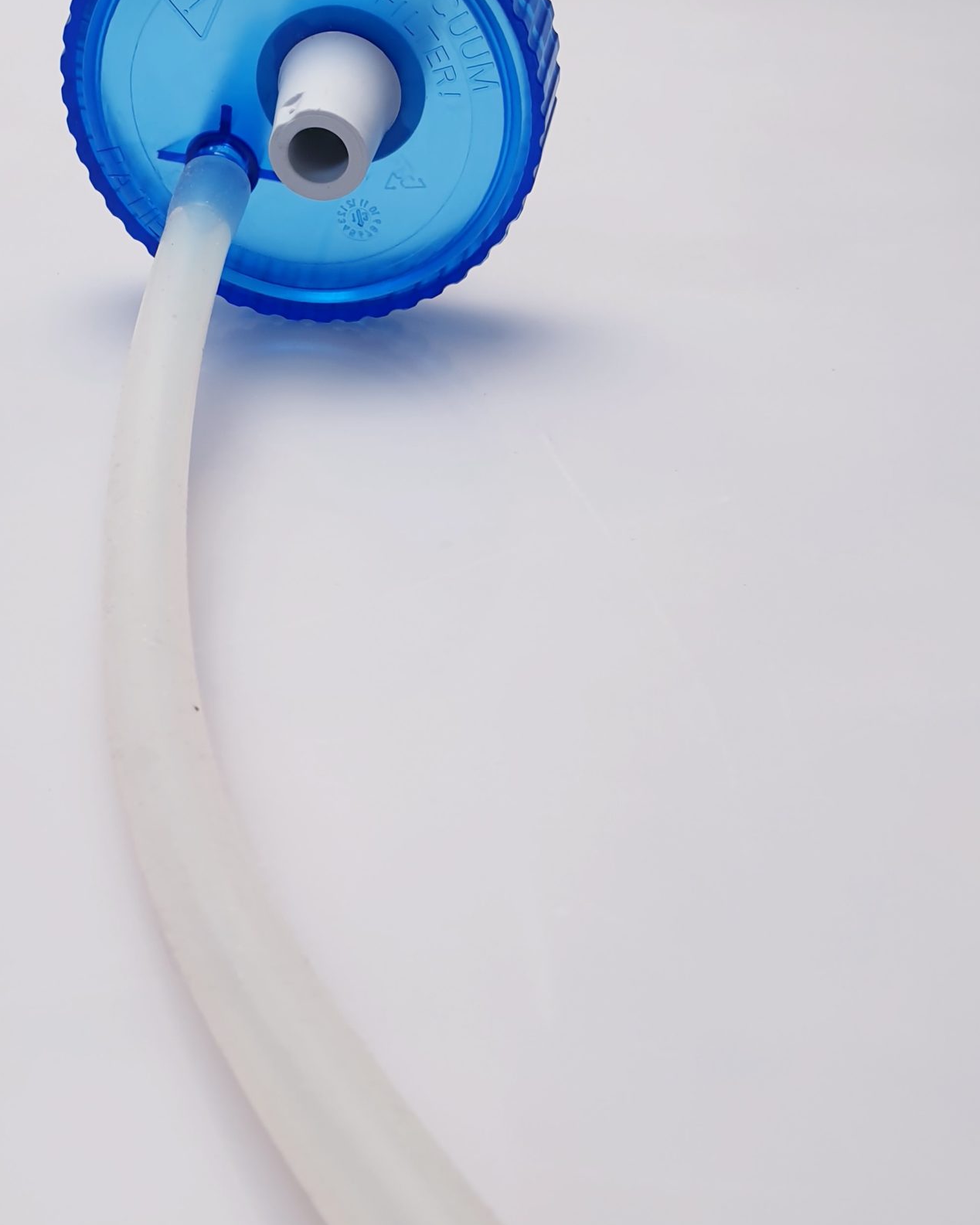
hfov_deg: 36.1
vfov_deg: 44.8
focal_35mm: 41
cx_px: 332
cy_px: 640
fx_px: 1486
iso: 50
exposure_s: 1/50
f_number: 2.4
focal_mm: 4.3
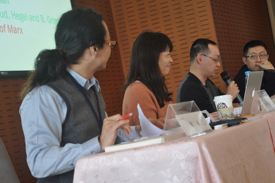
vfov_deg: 16.2
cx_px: 144
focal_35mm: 84
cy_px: 89
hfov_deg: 24.2
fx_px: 641
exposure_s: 1/30
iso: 400
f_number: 5.6
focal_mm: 52
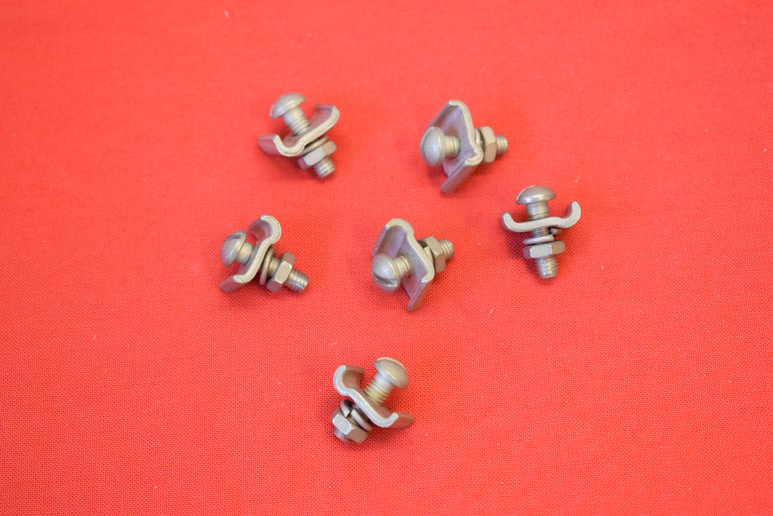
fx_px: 1675
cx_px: 386
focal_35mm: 78
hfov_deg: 26.0
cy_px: 258
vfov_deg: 17.5
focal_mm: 52
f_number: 5.6
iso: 2000
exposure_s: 1/60
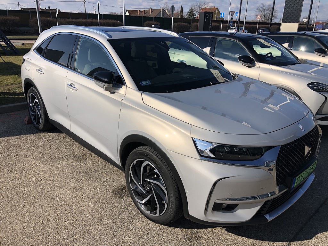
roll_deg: -1.4
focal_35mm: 28
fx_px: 265
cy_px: 123
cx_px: 164
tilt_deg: -19.3
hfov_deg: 63.4
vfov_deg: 49.7
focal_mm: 3.99
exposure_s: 1/2857
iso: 20
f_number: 1.8
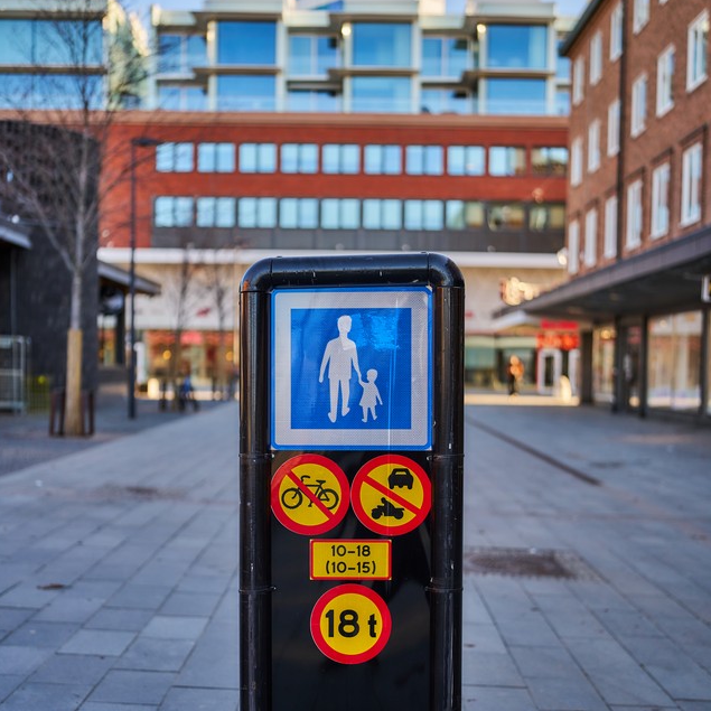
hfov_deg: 37.6
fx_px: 1046
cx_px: 354
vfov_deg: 37.4
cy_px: 433
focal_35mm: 45
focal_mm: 35
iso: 100
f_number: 1.4
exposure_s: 1/1600
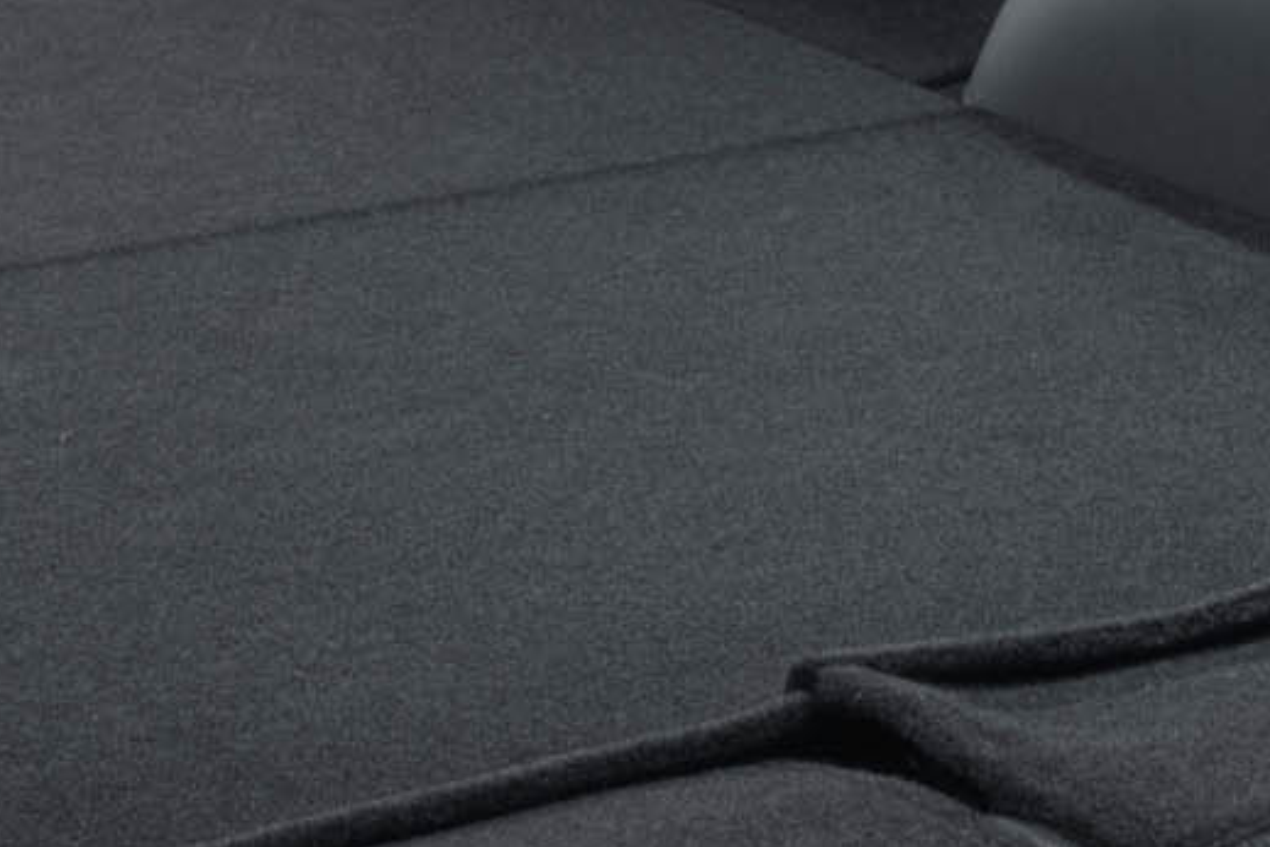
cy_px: -786
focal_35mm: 162
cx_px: 1077
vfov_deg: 8.1
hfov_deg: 12.6
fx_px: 5715
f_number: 11
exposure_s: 1
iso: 125
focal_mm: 24
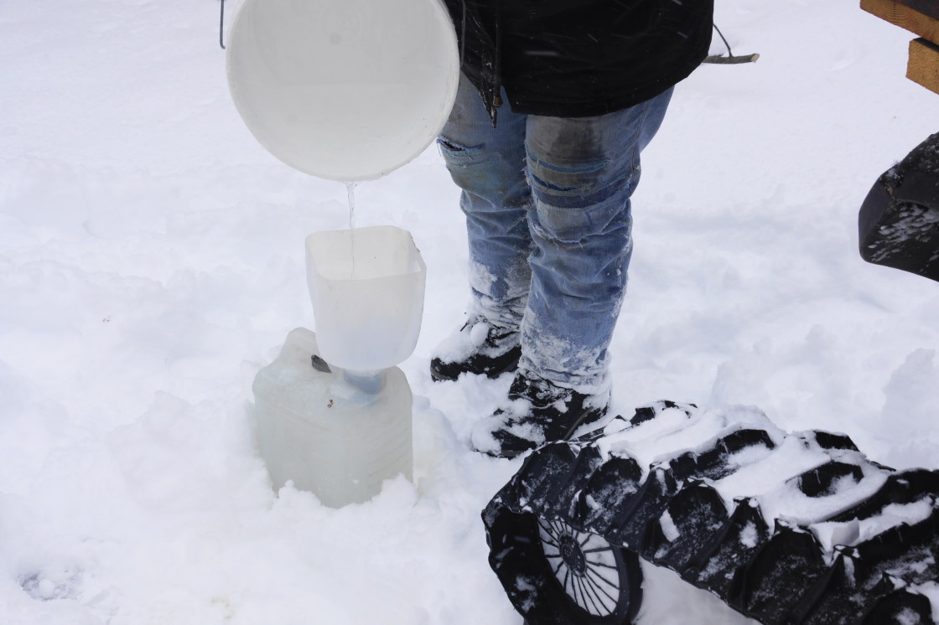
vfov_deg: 25.7
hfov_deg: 37.9
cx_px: 470
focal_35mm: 52
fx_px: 1369
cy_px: 312
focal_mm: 35
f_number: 11
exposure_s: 1/100
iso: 100
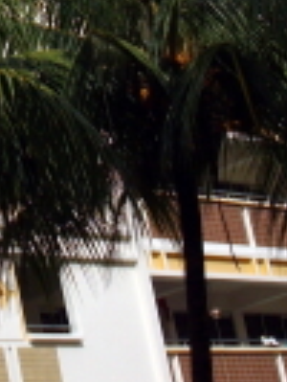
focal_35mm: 153
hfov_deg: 9.6
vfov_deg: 12.5
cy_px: -101
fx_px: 1689
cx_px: -23
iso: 80
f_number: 5.6
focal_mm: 6.2
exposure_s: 1/500
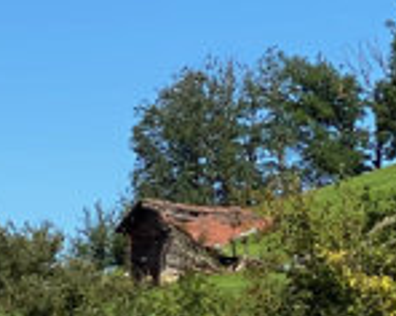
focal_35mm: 275
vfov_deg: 5.6
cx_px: 433
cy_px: 265
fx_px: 3219
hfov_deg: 7.0
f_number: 2
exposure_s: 1/2179
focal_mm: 6
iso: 20
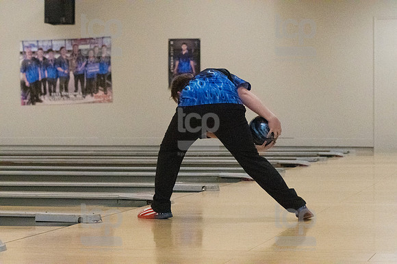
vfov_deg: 12.2
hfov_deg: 18.3
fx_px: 1234
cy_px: 132
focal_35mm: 112
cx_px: 198
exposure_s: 1/1250
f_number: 4
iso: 10000
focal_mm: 75
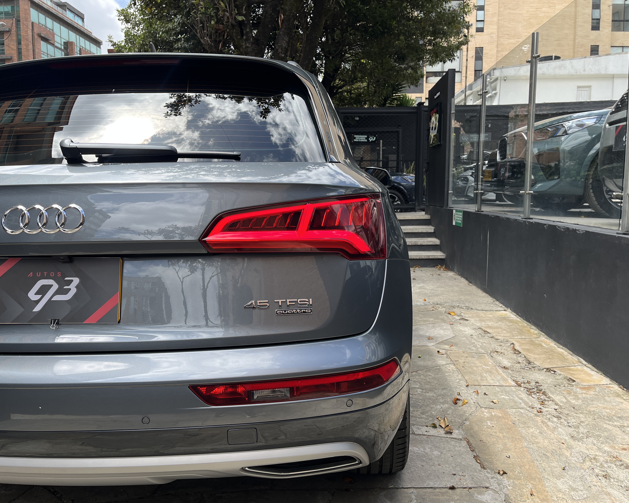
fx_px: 521
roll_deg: +1.0
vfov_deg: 51.5
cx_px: 312
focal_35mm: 28
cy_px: 256
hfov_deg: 62.2
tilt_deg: -9.0
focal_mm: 5.1
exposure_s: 1/827
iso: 50
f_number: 1.6
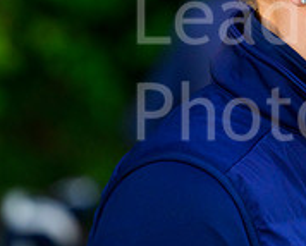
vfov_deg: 3.8
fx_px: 3737
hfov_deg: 4.7
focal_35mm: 412
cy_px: 32
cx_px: 359
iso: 1000
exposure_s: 1/2000
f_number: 3.2
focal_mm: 135
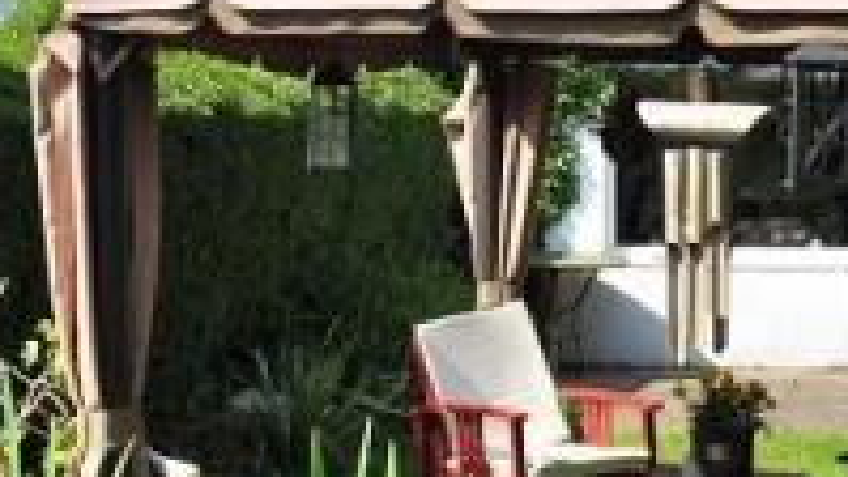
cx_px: 426
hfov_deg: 22.9
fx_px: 2091
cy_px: 147
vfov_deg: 13.0
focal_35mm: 93
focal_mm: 18
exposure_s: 1/250
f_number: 10
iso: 200
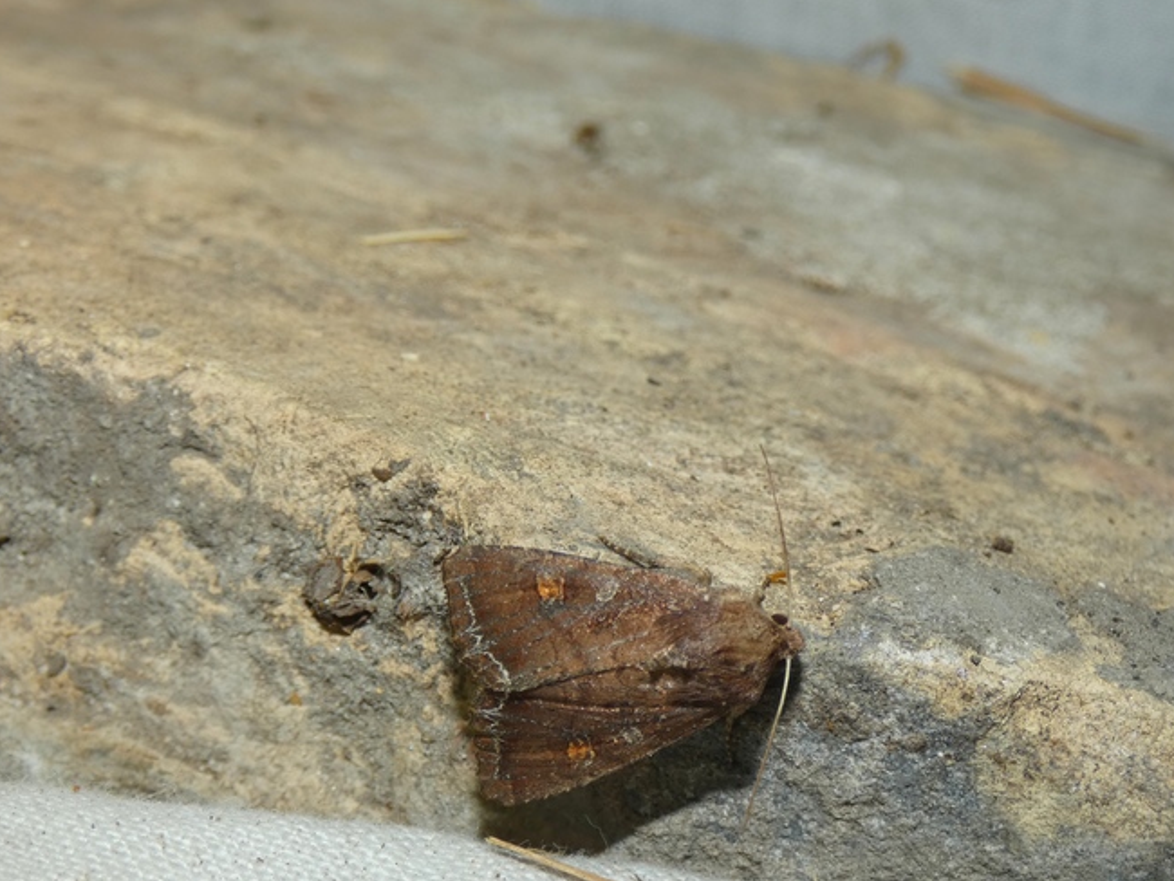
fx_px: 2137
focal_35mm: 63
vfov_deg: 23.2
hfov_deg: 30.7
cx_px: 606
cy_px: 563
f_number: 3.8
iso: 80
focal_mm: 8.6
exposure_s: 1/60
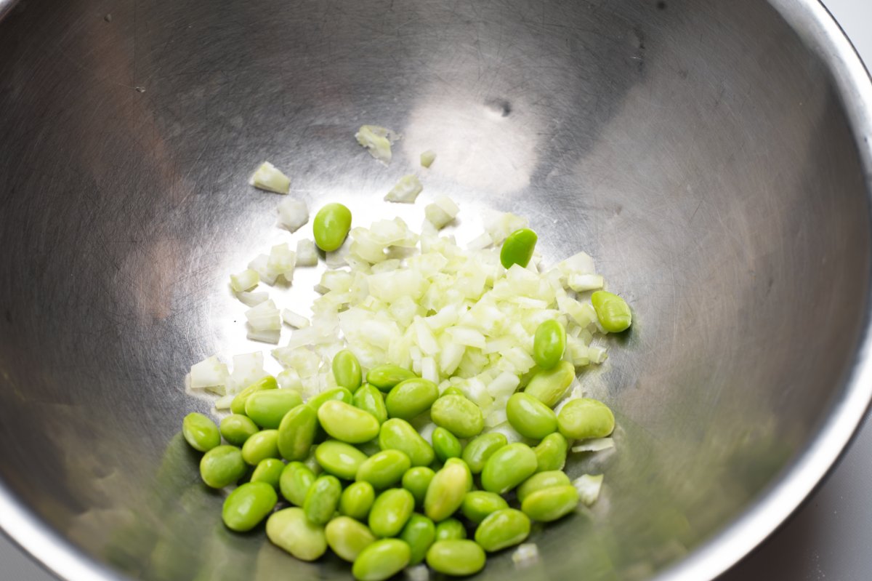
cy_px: 290
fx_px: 1695
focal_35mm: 70
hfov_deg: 28.9
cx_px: 436
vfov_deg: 19.4
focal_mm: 70
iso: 100
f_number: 8
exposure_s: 1/160
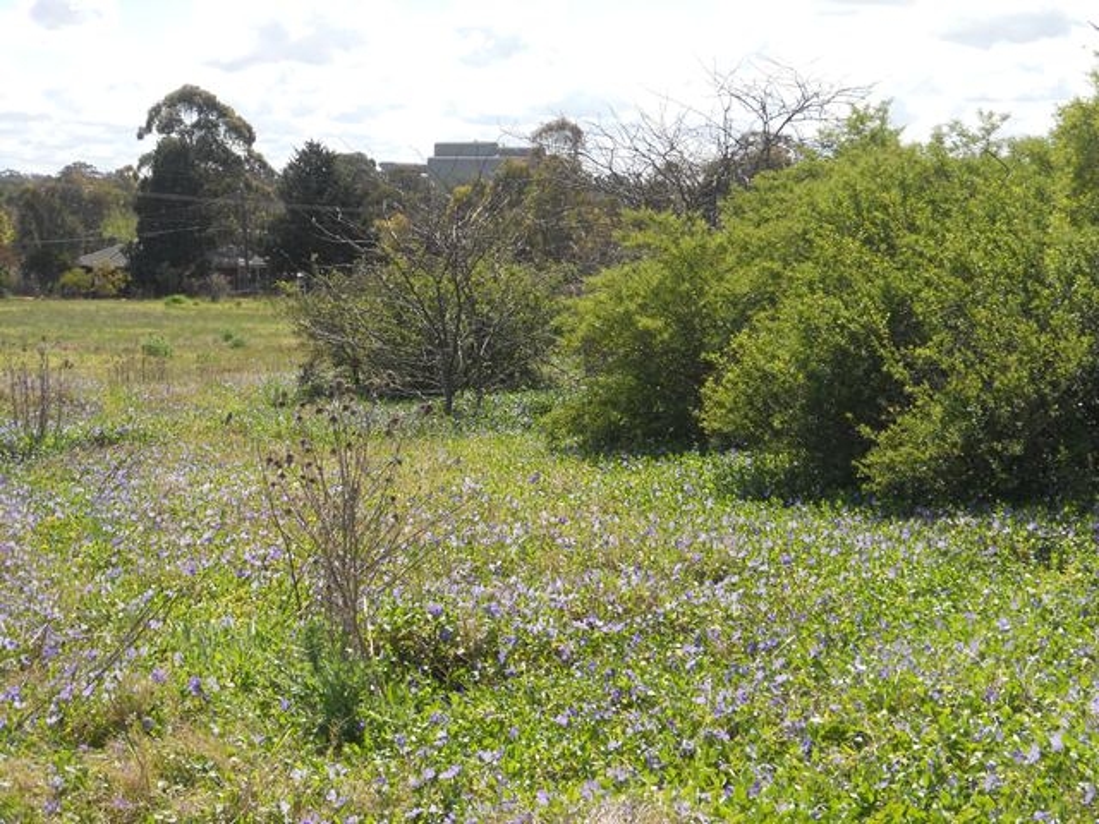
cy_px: 412
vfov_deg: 22.6
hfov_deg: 29.8
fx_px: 2064
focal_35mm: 65
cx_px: 550
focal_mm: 11.7
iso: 80
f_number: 5.3
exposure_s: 1/320
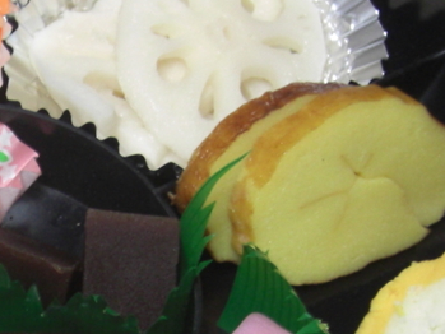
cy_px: 348
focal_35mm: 158
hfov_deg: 12.3
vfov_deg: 9.3
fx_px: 2032
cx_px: -46
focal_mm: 9.5
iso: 200
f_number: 3.1
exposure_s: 1/13
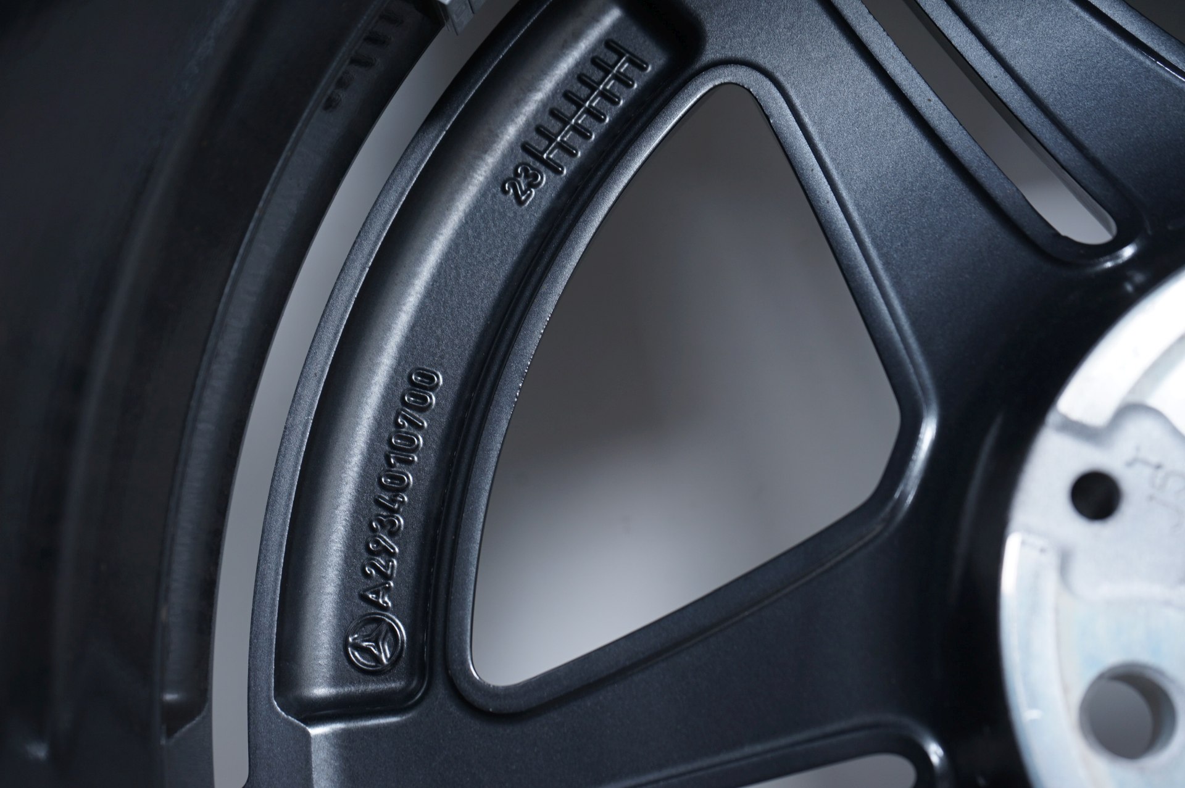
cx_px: 592
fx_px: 1710
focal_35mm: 52
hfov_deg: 38.2
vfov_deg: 26.0
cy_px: 394
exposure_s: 1/100
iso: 250
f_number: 7.1
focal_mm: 52
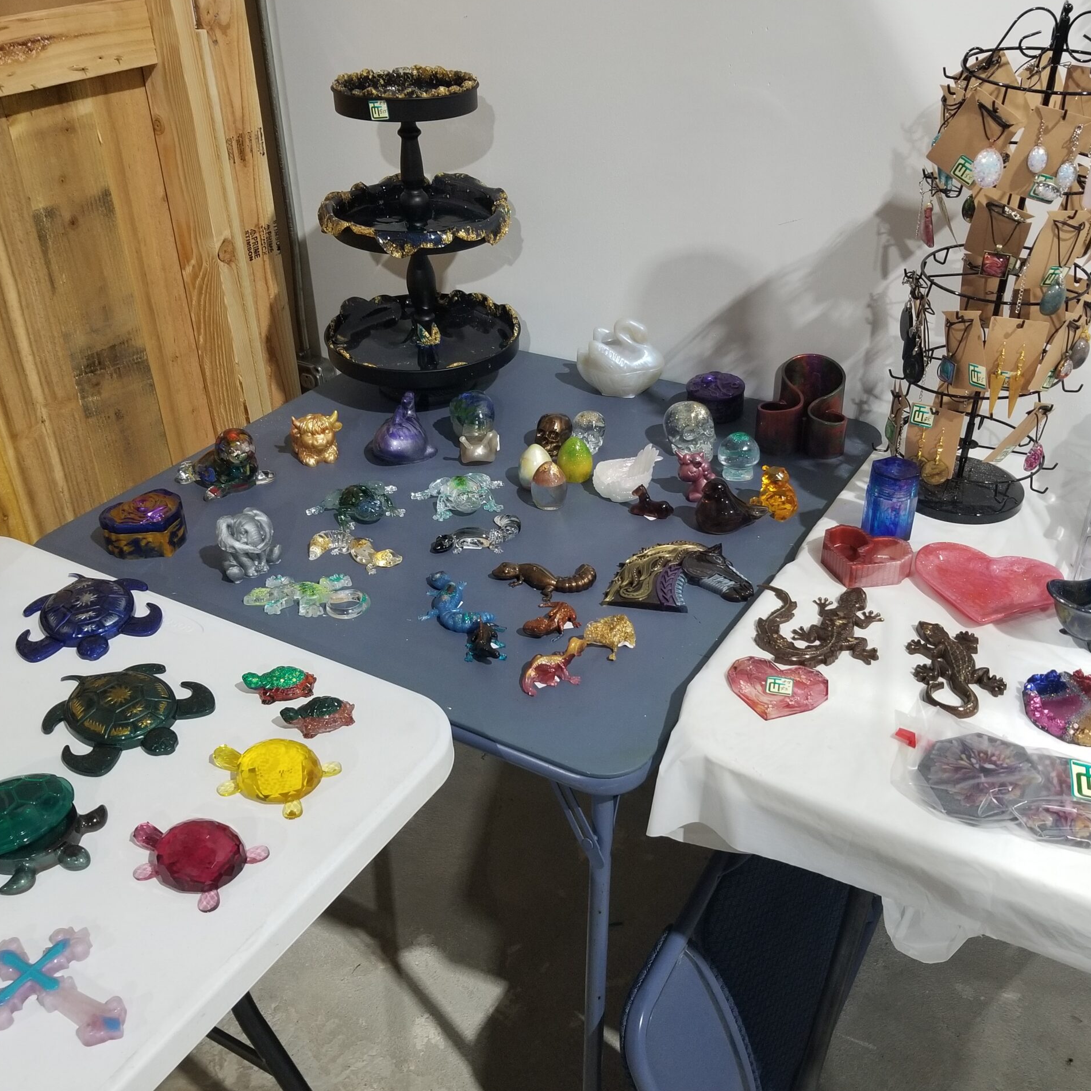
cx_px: 555
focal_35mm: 31
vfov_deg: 52.5
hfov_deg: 52.5
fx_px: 1105
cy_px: 544
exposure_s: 1/30
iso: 200
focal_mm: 4.3
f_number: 1.7
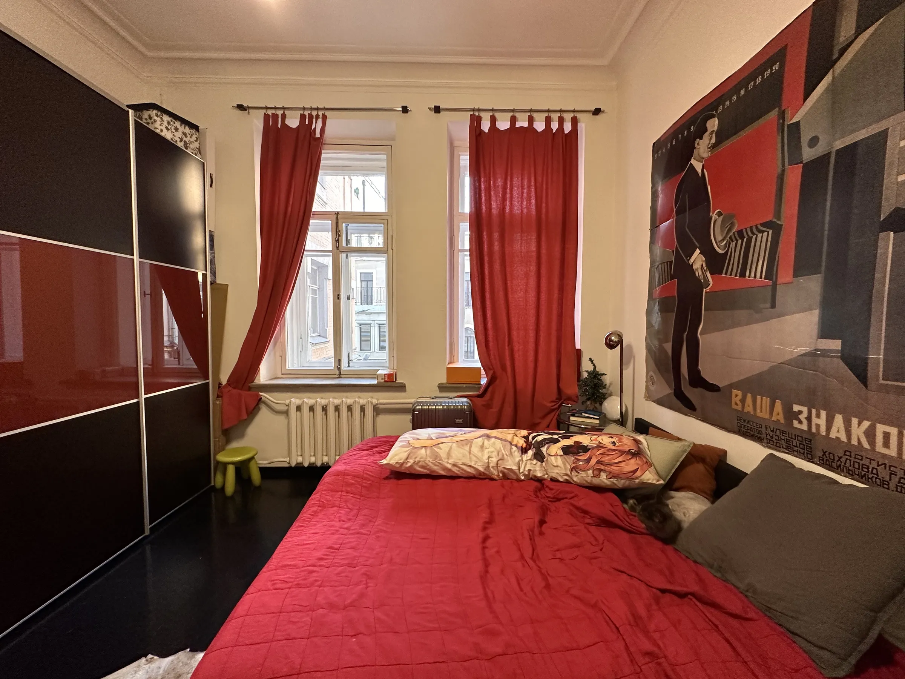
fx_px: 366
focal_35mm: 14
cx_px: 452
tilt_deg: -3.6
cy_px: 340
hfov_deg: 102.1
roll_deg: -0.5
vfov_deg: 85.7
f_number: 2.2
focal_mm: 2.22
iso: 250
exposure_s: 1/50
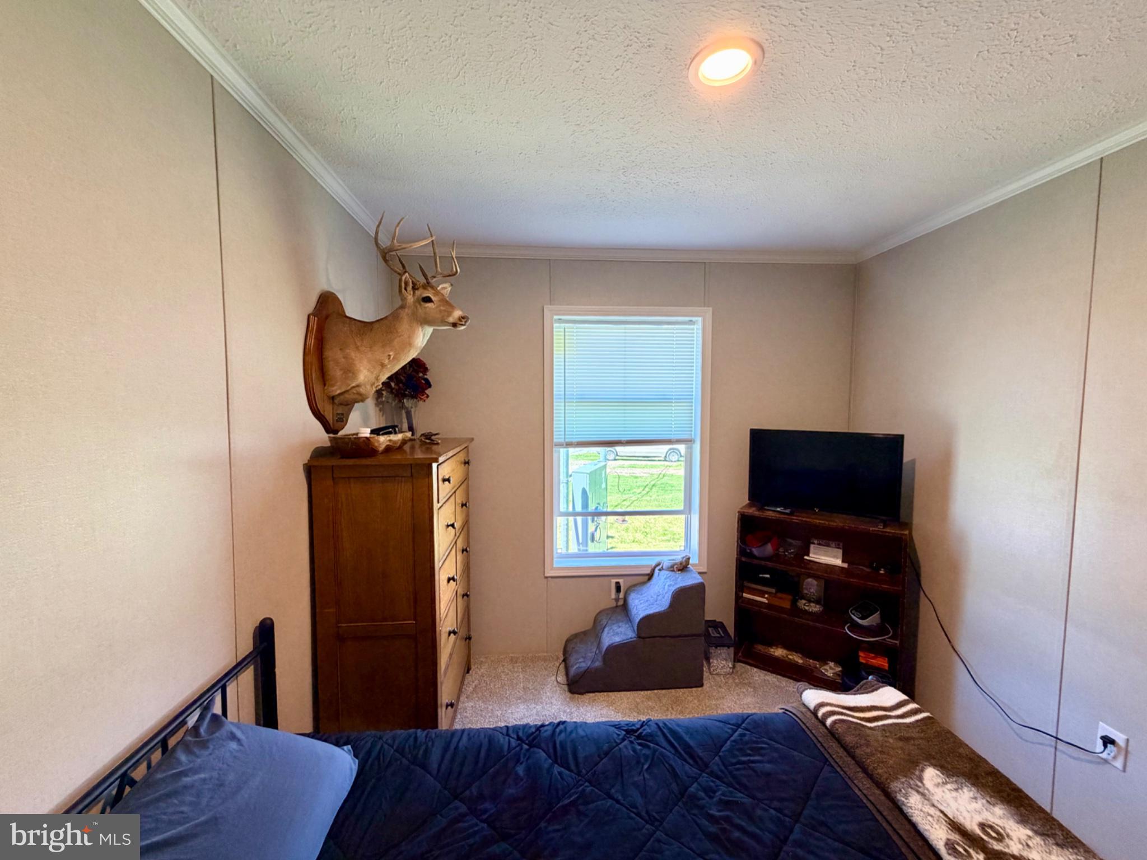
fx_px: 464
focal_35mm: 14
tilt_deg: -4.1
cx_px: 574
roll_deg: -0.3
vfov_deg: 85.7
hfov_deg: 102.1
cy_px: 430
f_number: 2.2
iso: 250
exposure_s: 1/60
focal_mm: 2.22
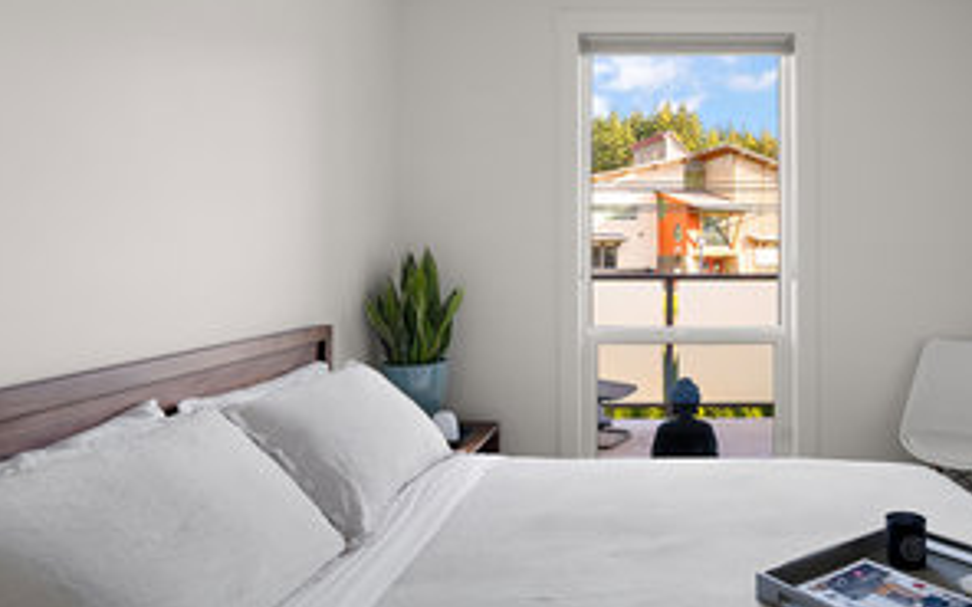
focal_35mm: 24
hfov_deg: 72.4
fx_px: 636
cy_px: 246
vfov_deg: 50.8
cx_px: 655
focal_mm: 16
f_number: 7.1
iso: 320
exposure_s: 1/2
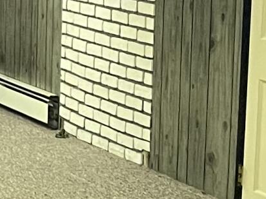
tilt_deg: -8.2
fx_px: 1399
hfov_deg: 10.2
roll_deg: -0.1
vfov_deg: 8.2
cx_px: -220
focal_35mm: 182
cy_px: 96
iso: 400
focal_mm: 5.1
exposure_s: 1/40
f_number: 1.6
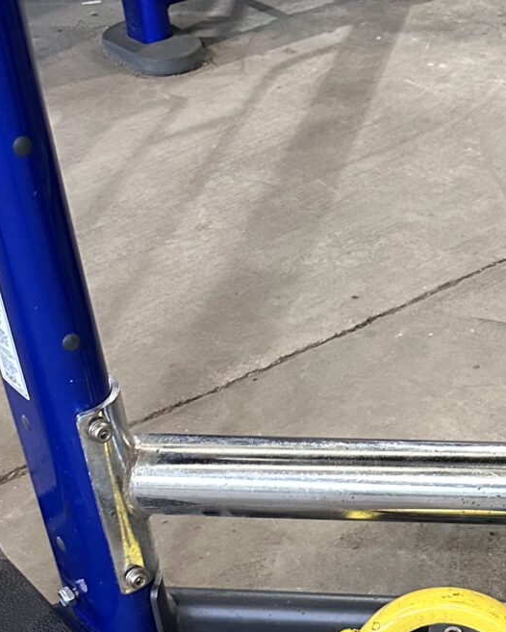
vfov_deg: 25.2
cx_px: 449
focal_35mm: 73
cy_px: 585
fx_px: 1366
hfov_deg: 20.6
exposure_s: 1/50
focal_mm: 6.86
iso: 400
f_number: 1.78
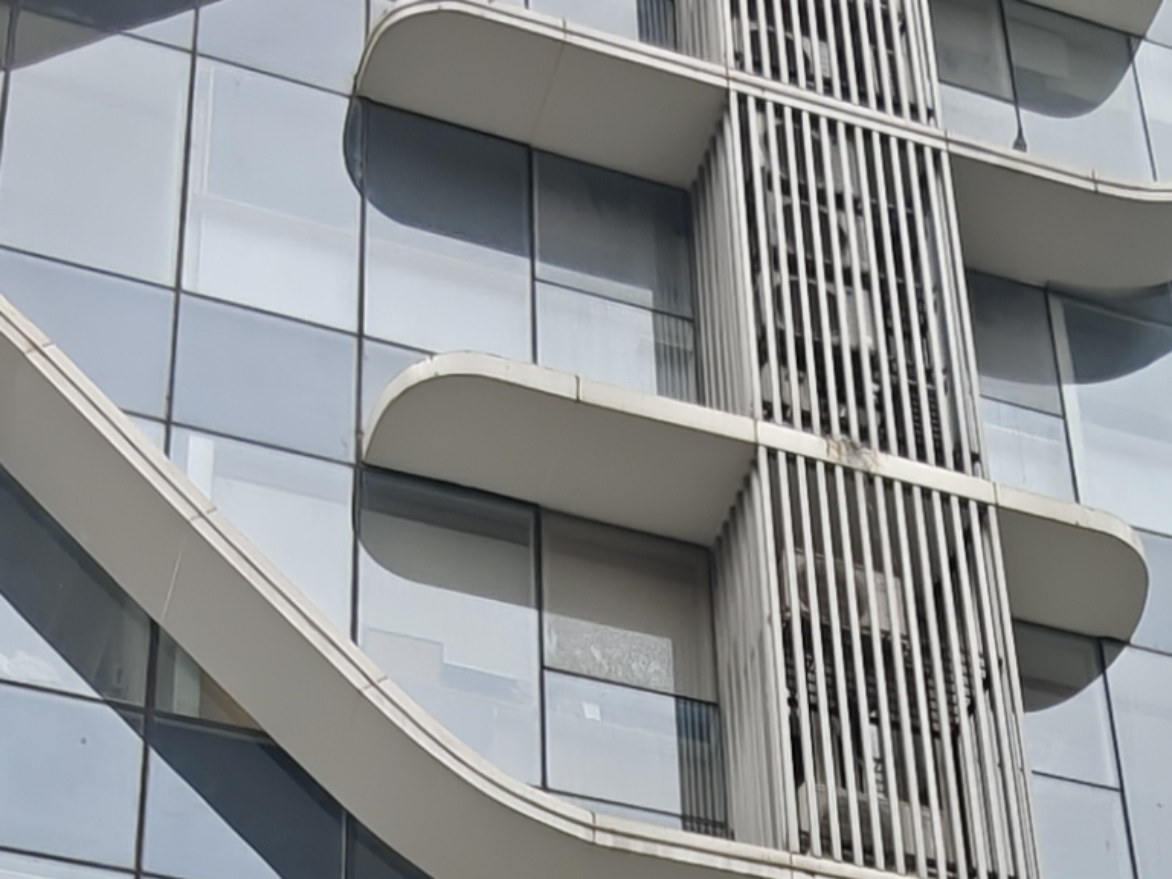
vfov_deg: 16.5
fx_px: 2709
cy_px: 1380
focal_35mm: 80
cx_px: 816
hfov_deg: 24.3
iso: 100
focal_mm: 2.3
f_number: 2
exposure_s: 1/200
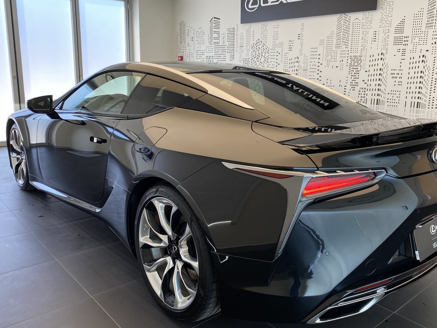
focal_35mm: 31
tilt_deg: -12.0
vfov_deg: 45.4
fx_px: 391
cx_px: 232
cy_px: 160
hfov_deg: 58.3
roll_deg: -0.8
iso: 50
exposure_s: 1/121
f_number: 1.8
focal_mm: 4.25
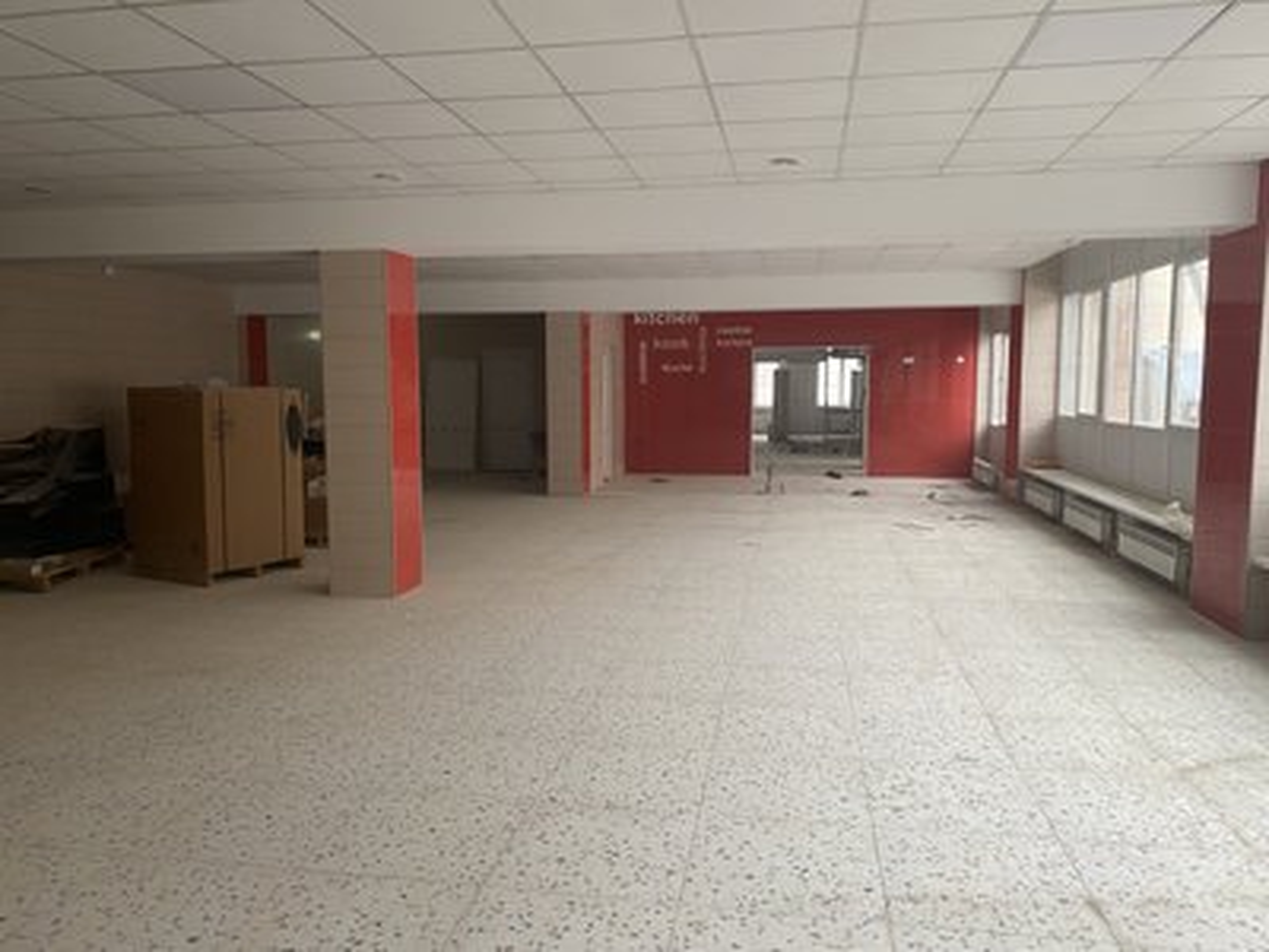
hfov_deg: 67.3
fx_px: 953
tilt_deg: -5.6
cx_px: 634
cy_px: 476
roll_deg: +0.5
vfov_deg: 53.1
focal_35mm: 26
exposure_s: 1/60
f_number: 1.8
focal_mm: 4.25
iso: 125
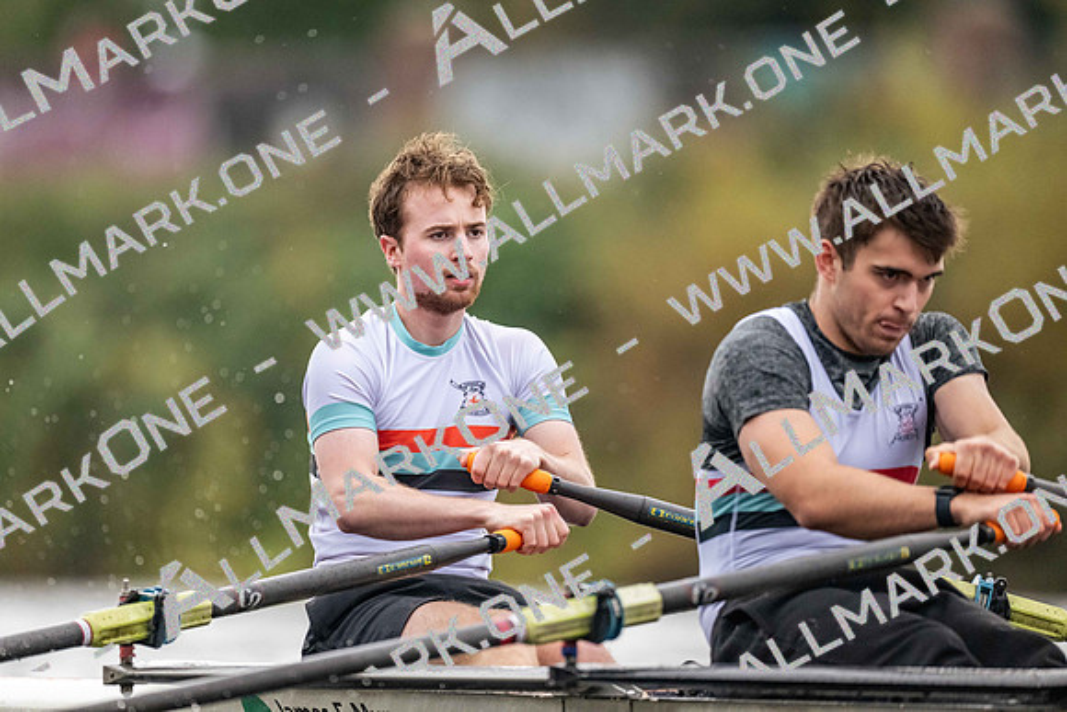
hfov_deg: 3.4
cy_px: 356
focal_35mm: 600
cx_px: 534
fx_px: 17787
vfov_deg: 2.3
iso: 4500
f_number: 4
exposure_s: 1/2500
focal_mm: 600
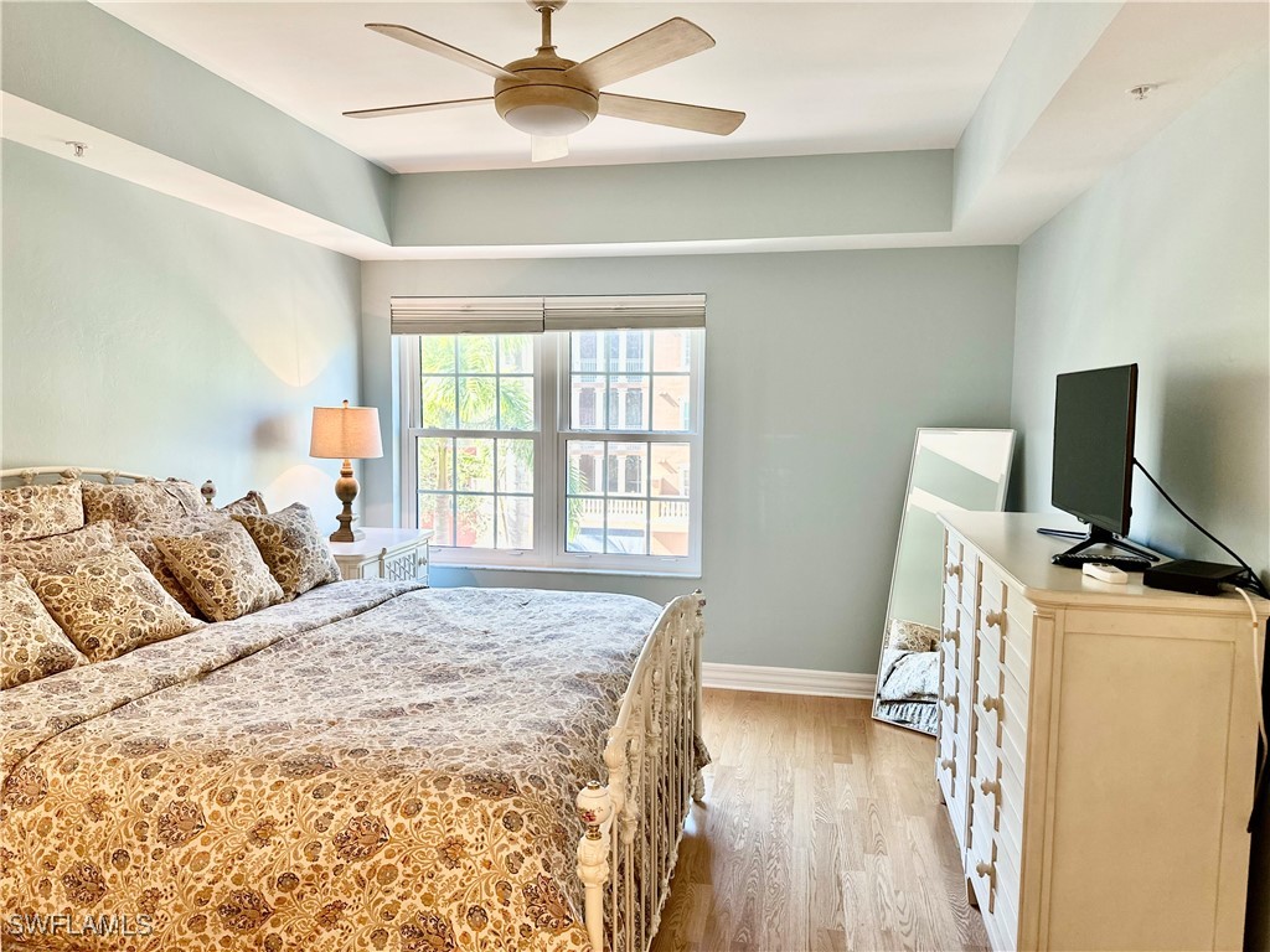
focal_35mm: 24
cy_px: 476
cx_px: 635
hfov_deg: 71.6
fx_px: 881
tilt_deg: -4.6
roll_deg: -1.3
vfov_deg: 56.8
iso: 200
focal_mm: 6.86
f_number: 1.78
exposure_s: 1/120
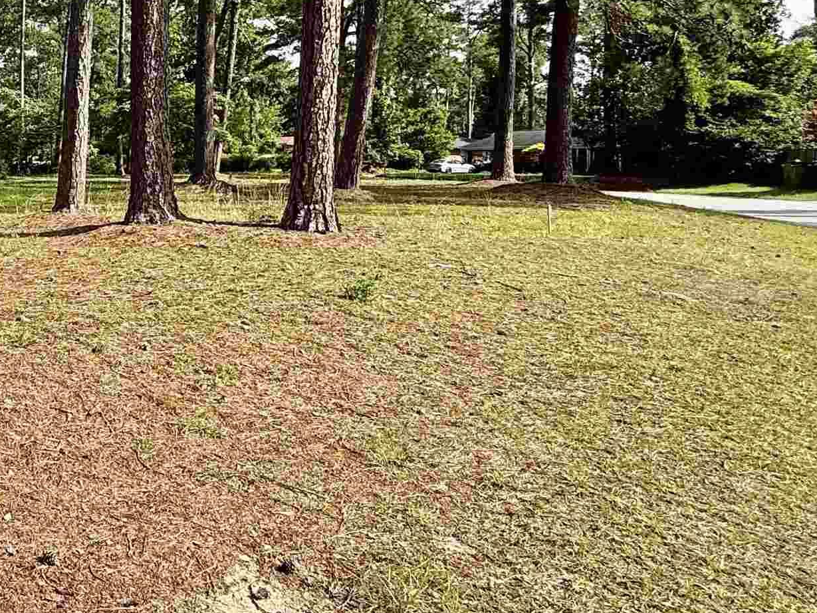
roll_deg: -2.1
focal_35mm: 35
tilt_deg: +1.3
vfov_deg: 39.6
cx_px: -28
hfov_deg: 43.7
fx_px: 826
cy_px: 152
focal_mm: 2.22
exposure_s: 1/970
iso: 50
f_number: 2.2
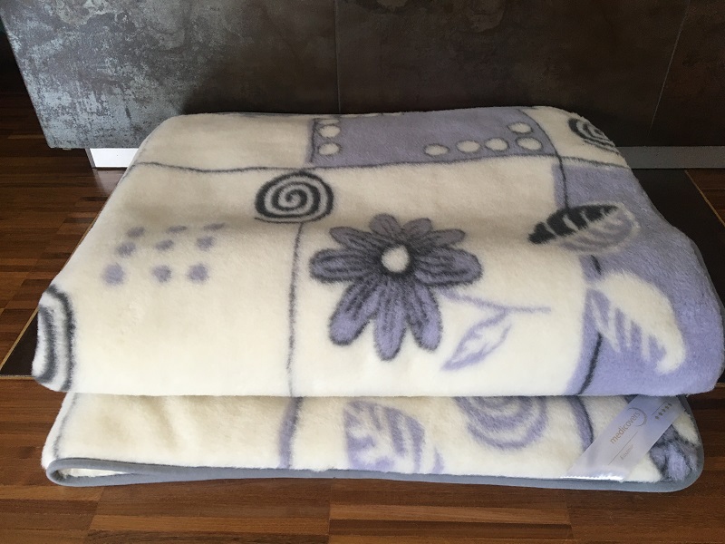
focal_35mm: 29
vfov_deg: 48.2
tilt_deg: -39.1
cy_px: 272
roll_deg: +2.3
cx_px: 362
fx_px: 607
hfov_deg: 61.7
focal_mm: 4.15
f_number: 2.2
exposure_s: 1/33
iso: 50
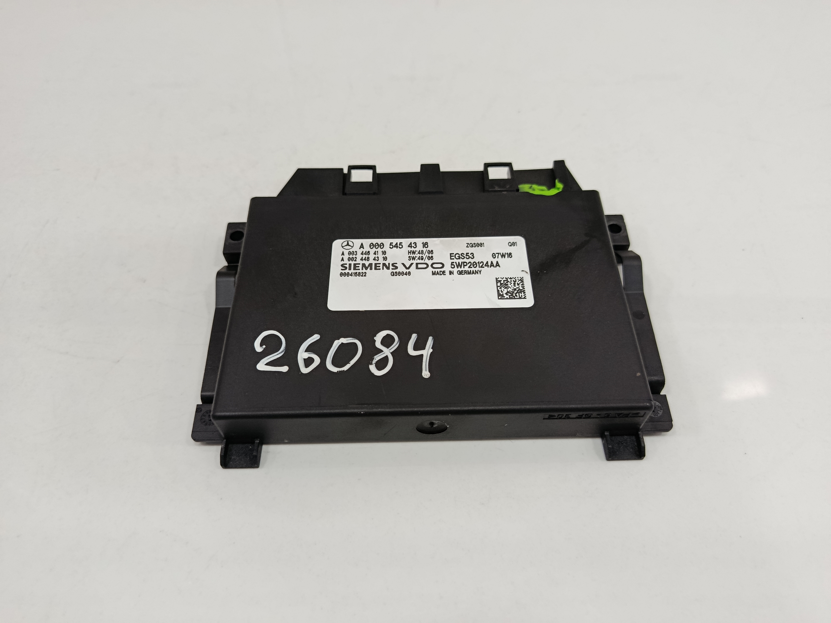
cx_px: 416
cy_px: 312
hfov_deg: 71.6
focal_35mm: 24
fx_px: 576
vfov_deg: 56.8
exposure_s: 1/100
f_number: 1.7
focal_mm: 5.24
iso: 948
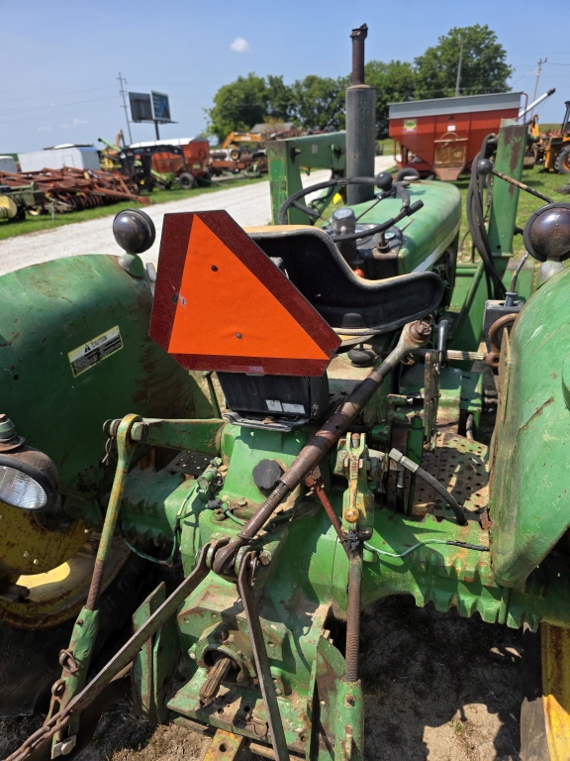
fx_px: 505
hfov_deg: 58.9
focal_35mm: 23
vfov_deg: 73.9
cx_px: 285
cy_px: 380
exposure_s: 1/4145
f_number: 1.7
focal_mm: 6.3
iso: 80
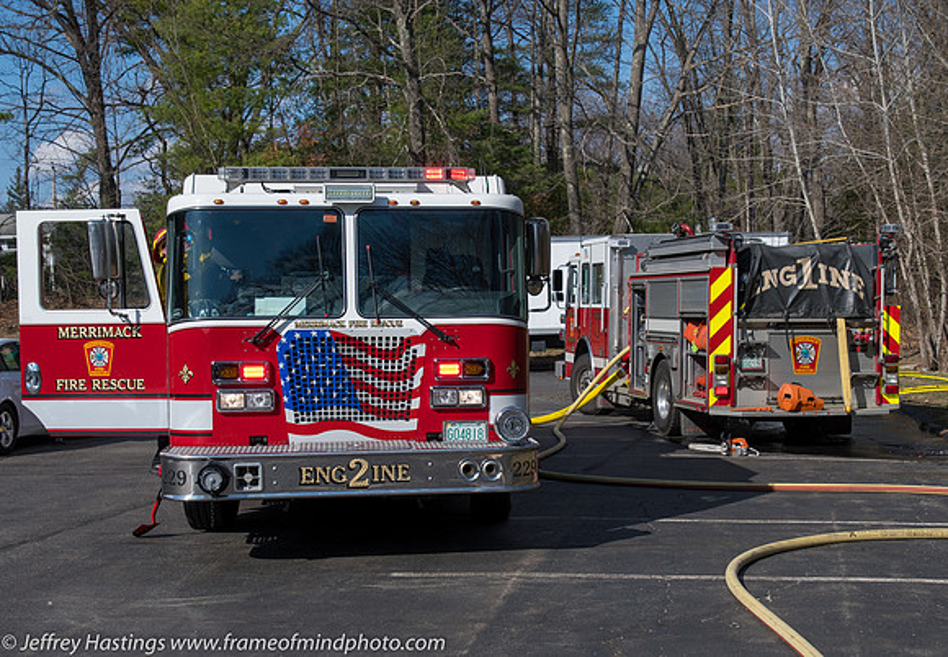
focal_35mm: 56
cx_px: 555
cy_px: 364
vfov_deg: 24.9
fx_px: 1487
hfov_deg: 35.3
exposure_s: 1/1600
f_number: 5
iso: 250
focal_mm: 28
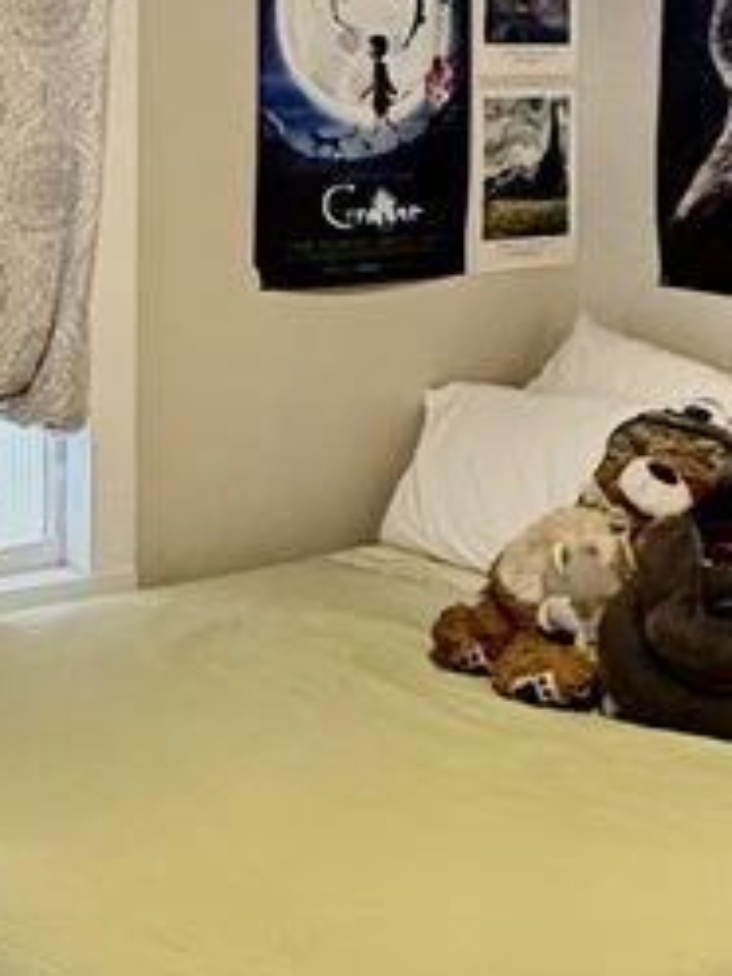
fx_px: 1720
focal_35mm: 61
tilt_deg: -2.5
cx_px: 122
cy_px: 150
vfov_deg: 30.6
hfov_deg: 23.6
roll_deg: -0.1
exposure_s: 1/60
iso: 640
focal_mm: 2.22
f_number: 2.2
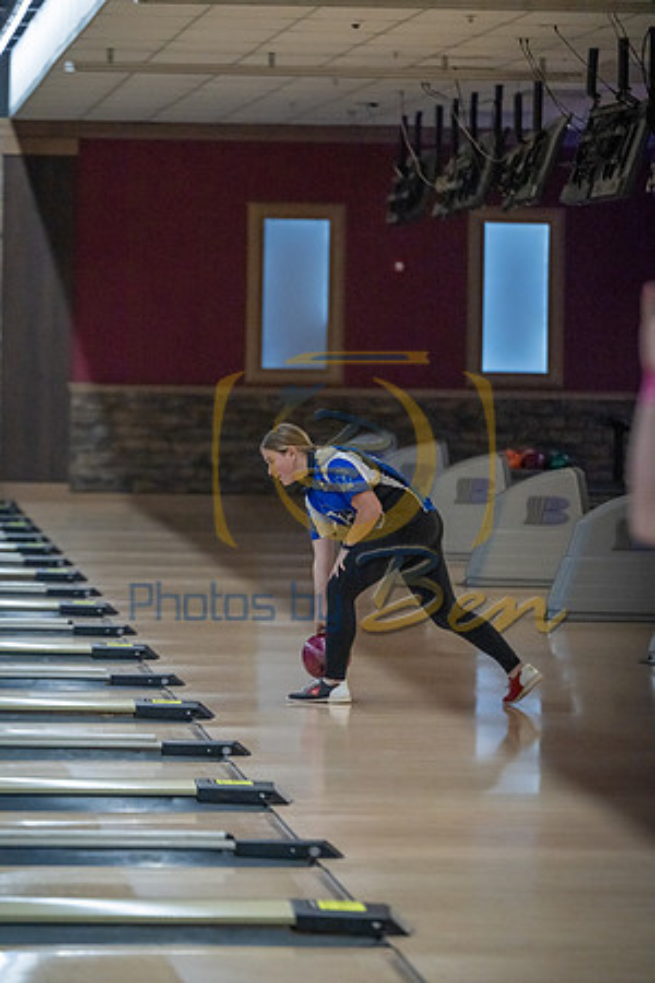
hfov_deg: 8.3
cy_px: 492
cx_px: 328
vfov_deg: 12.5
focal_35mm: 165
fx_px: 4503
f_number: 3.5
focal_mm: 165
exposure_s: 1/800
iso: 4000
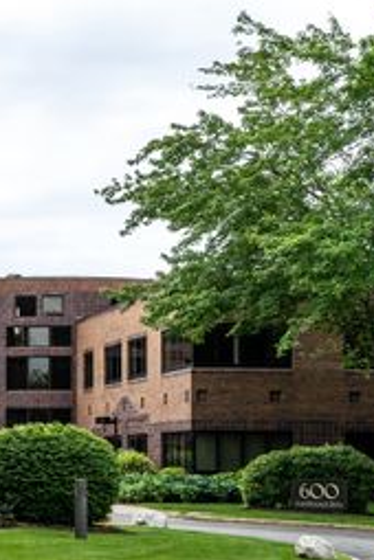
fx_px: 1558
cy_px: 411
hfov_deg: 12.5
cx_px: -292
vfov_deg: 20.3
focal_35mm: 100
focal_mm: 35
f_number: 6.3
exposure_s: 1/2500
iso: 800
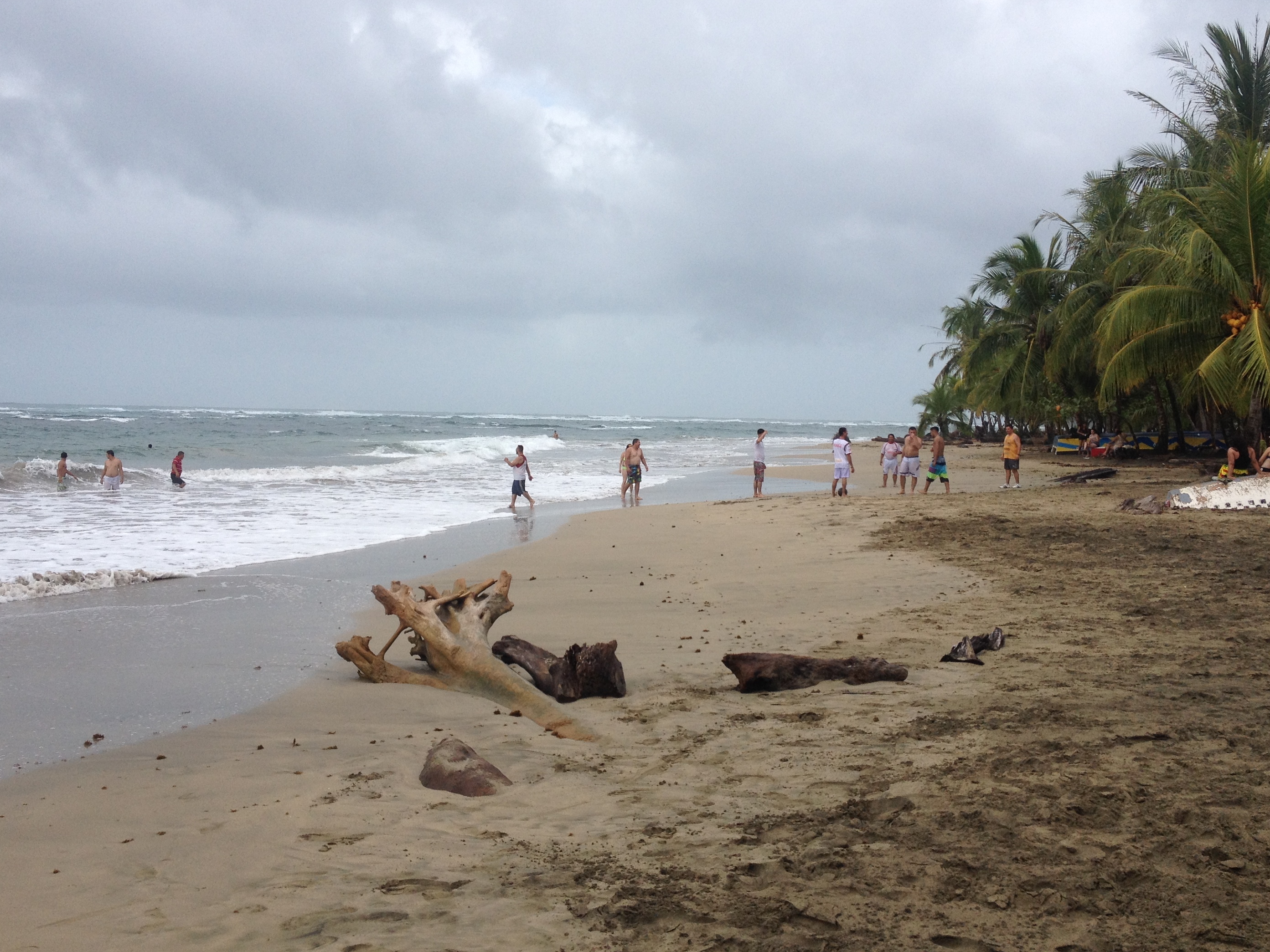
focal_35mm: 41
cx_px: 642
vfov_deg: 35.1
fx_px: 1504
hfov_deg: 45.8
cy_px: 417
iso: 50
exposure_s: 1/1416
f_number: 2.4
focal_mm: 4.28
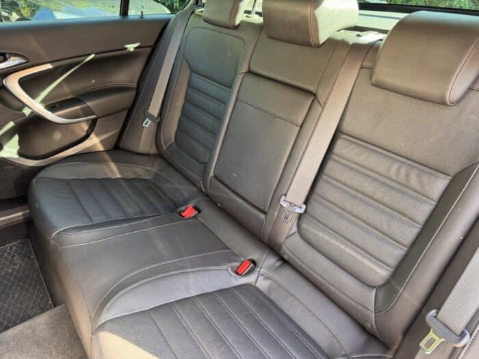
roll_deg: -2.6
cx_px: 240
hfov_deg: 71.6
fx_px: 332
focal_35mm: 24
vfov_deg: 56.8
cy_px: 180
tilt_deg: -30.9
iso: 200
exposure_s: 1/62
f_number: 1.78
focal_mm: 6.76
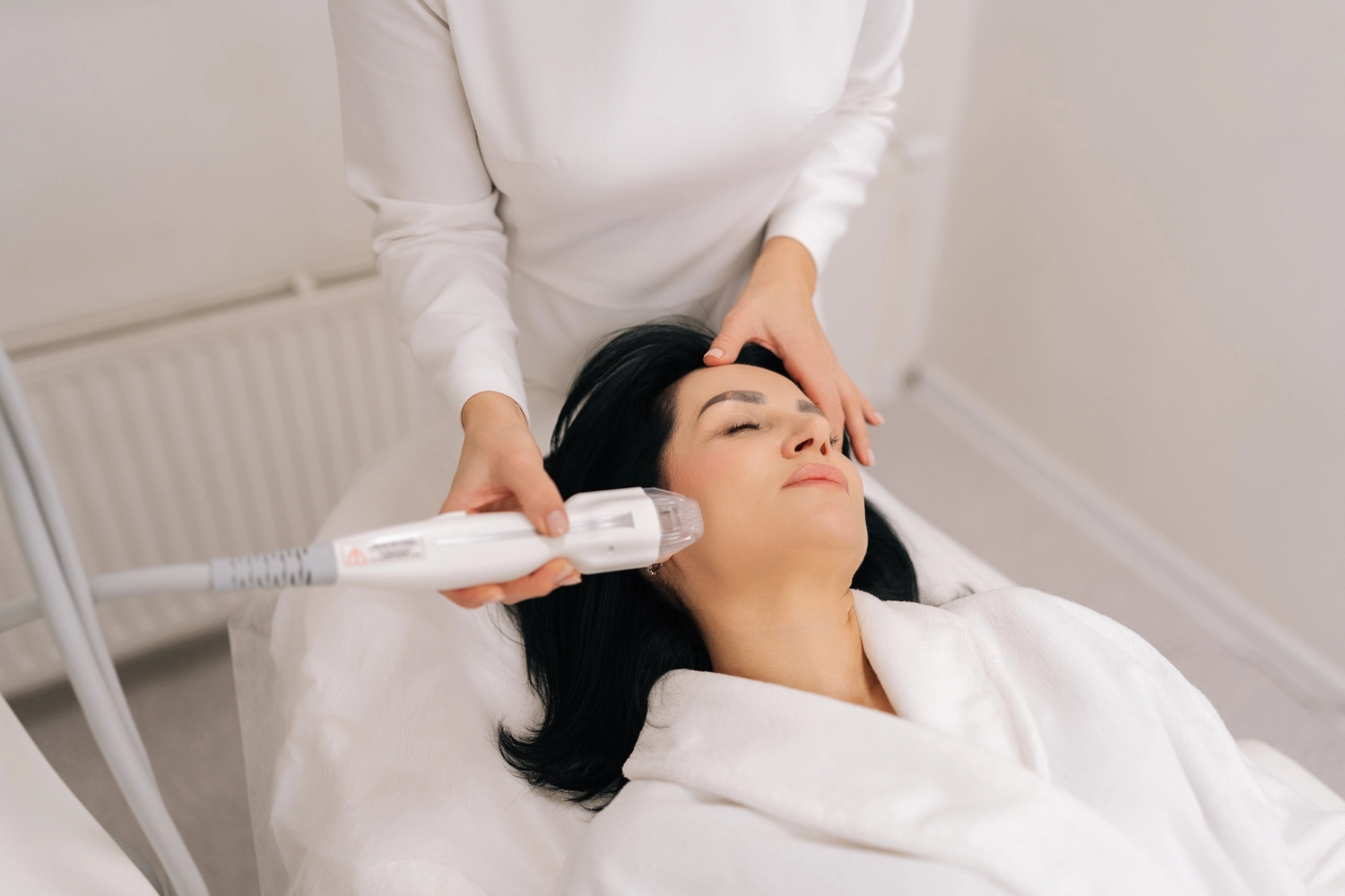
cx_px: 672
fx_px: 1308
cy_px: 448
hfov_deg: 54.4
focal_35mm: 35
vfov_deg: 37.9
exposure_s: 1/800
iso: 400
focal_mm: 35
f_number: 1.4
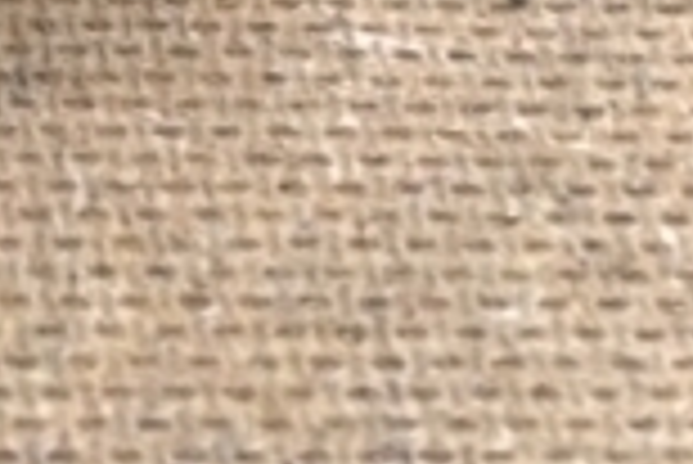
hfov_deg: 15.4
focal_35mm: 125
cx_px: -274
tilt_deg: -51.1
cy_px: -478
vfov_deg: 10.1
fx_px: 2408
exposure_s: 1/24
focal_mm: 4.15
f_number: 2.2
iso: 250
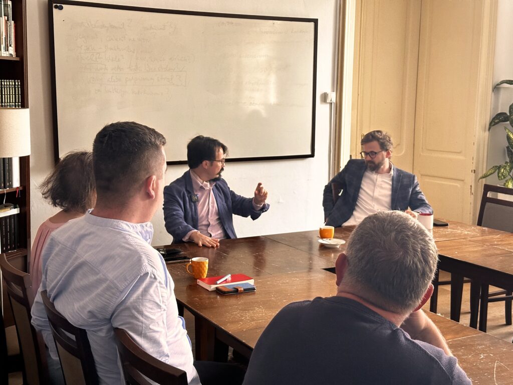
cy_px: 192
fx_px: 711
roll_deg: -0.9
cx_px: 256
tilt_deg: -7.9
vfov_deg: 30.3
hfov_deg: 39.7
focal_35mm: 48
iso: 250
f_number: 1.78
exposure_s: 1/58
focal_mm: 6.86
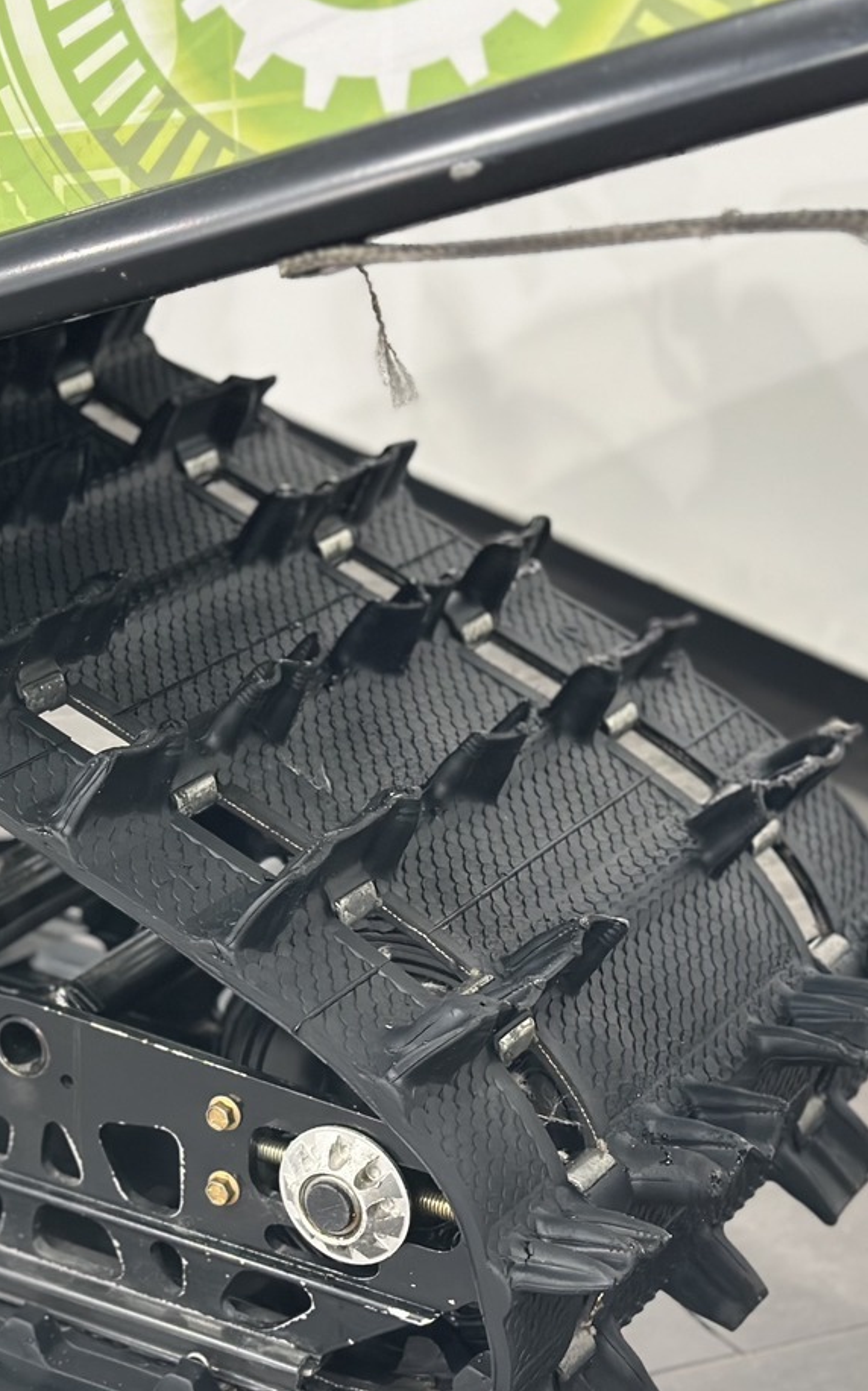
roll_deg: +0.1
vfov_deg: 25.8
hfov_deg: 15.8
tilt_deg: -20.1
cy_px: 732
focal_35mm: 80
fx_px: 3030
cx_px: -103
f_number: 1.78
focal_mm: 6.86
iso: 125
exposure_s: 1/50
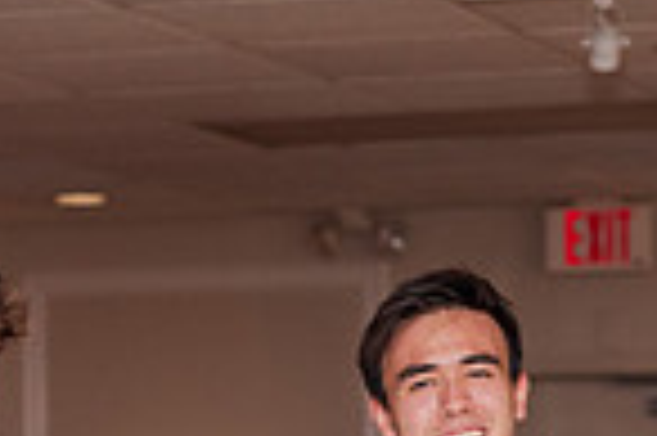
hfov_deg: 10.3
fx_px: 3628
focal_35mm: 199
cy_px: 802
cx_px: 351
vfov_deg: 6.7
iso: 640
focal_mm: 50
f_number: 3.2
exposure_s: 1/320
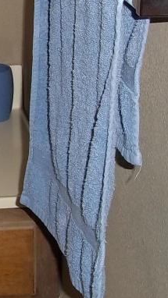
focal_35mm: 105
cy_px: 119
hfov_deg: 10.8
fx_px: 831
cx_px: -141
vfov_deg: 20.3
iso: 80
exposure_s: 1/30
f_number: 3.1
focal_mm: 6.5
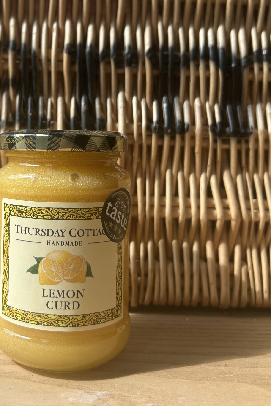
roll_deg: -0.8
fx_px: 440
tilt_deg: +3.4
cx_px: 69
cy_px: 129
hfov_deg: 33.5
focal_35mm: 39
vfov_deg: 48.5
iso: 50
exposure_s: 1/894
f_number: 1.5
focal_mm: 5.7
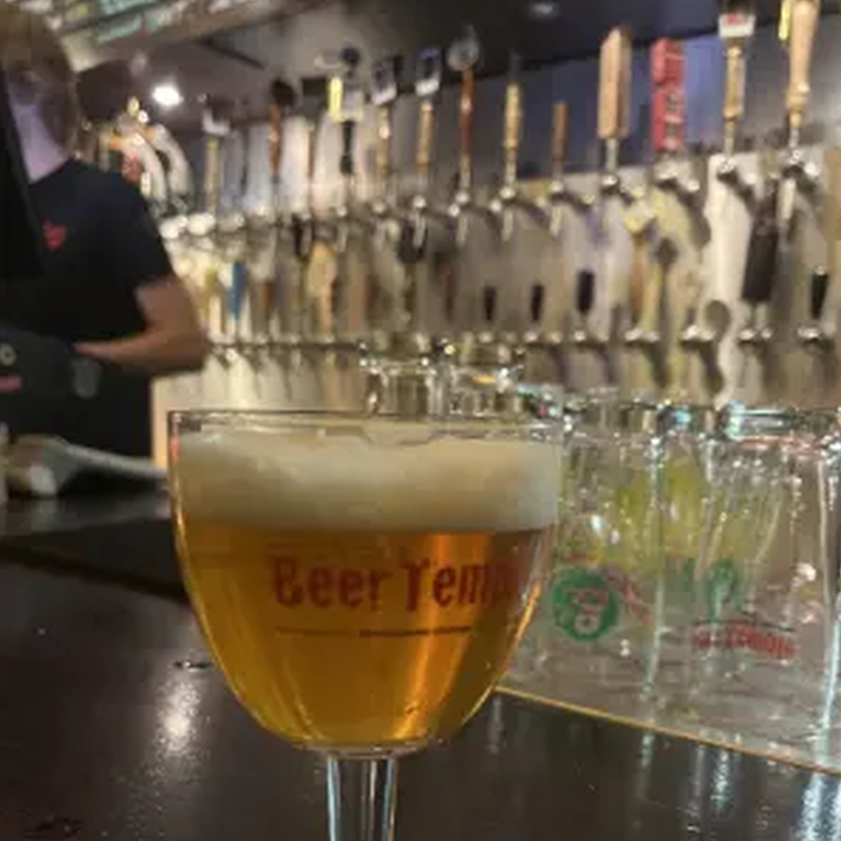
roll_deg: -1.2
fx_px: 852
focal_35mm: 31
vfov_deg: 51.9
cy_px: 535
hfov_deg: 52.5
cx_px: 422
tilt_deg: -9.2
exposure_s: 1/28
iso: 800
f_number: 1.6
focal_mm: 5.1
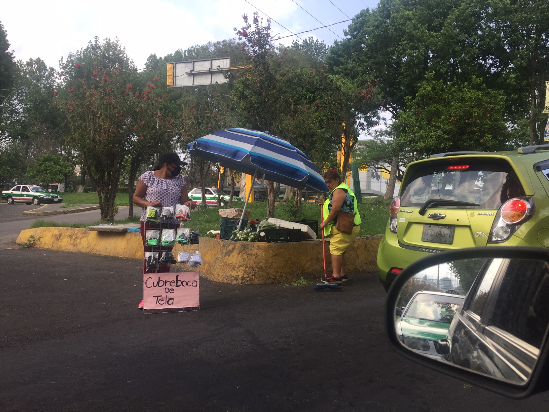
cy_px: 206
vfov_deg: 48.2
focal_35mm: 29
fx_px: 460
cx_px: 274
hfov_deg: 61.7
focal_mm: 4.15
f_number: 2.2
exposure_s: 1/520
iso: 32
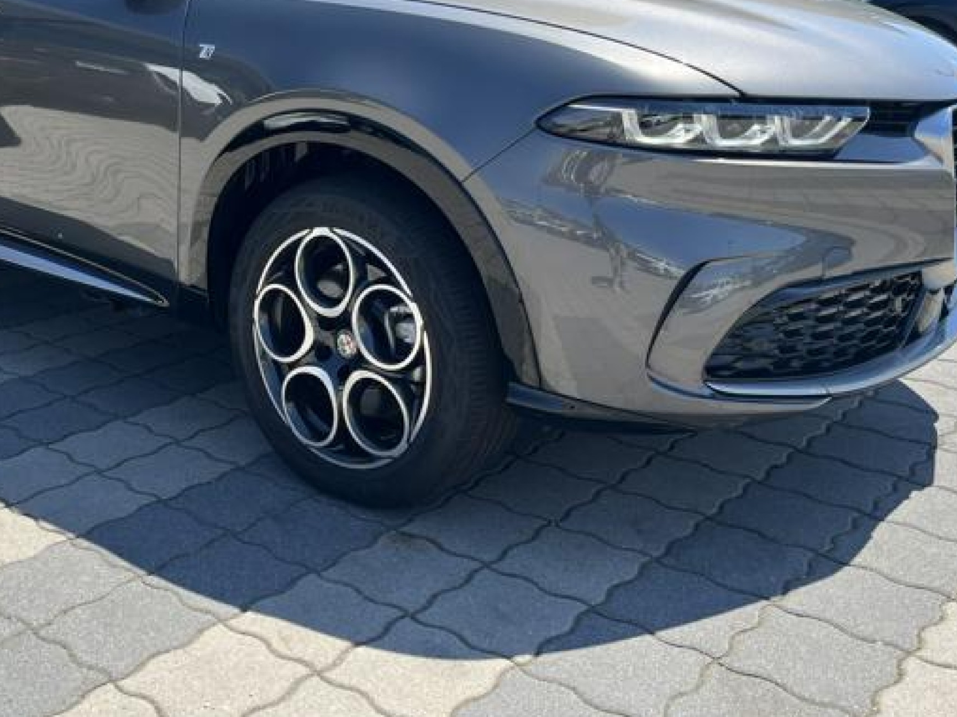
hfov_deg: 45.3
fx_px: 1133
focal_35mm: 41
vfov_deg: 34.2
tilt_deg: -7.0
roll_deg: +1.1
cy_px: 160
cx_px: 351
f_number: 1.6
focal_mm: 5.1
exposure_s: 1/1066
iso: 50
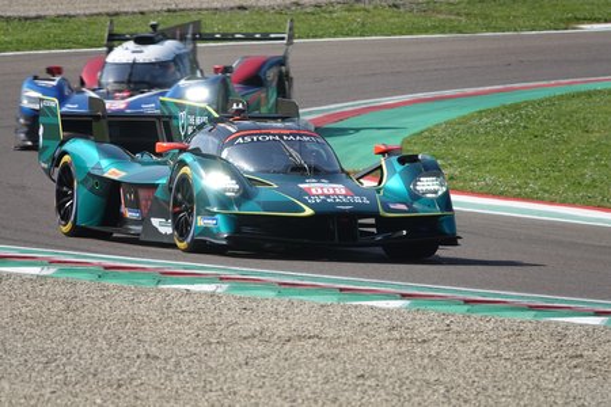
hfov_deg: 3.7
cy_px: 204
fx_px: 9521
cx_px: 306
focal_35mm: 561
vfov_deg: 2.5
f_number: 4
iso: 100
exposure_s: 1/800
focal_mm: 205.6
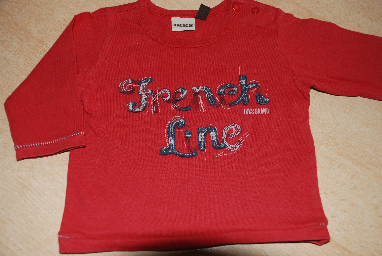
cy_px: 128
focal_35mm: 39
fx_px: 414
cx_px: 191
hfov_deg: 49.5
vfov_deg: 34.3
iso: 200
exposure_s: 1/60
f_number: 4
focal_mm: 26
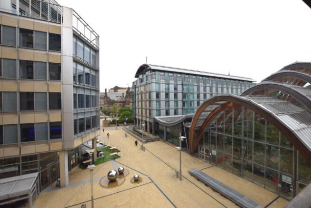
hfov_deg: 100.4
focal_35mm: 15
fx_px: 130
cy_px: 104
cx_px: 156
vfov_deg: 77.4
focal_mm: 10
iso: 100
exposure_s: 1/200
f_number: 6.3
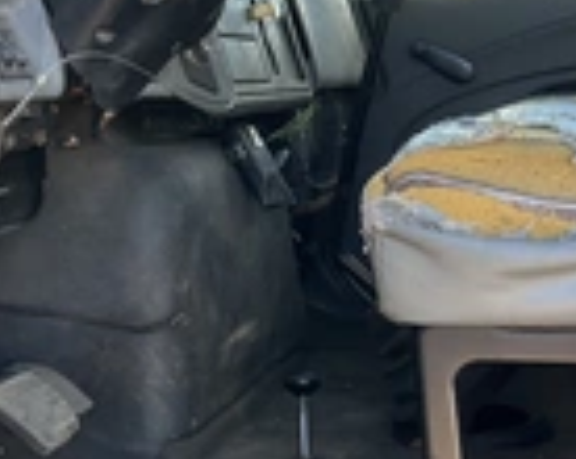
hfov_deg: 23.3
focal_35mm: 82
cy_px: 196
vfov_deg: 18.7
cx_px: 359
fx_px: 1396
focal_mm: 3
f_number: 1.8
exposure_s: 1/122
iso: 32
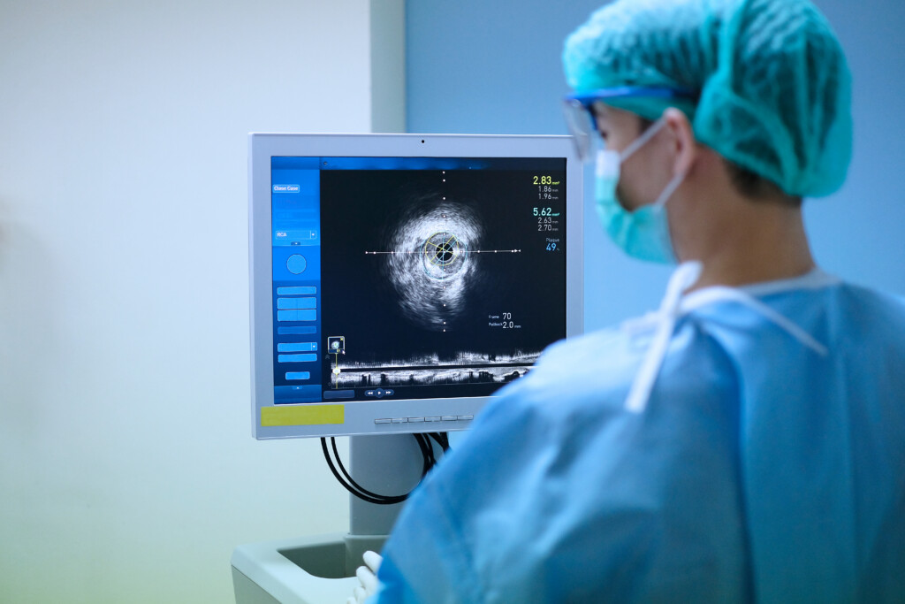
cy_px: 302
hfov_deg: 37.5
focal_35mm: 53
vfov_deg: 25.5
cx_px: 452
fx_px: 1332
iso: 1250
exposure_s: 1/680
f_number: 1.6
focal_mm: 35
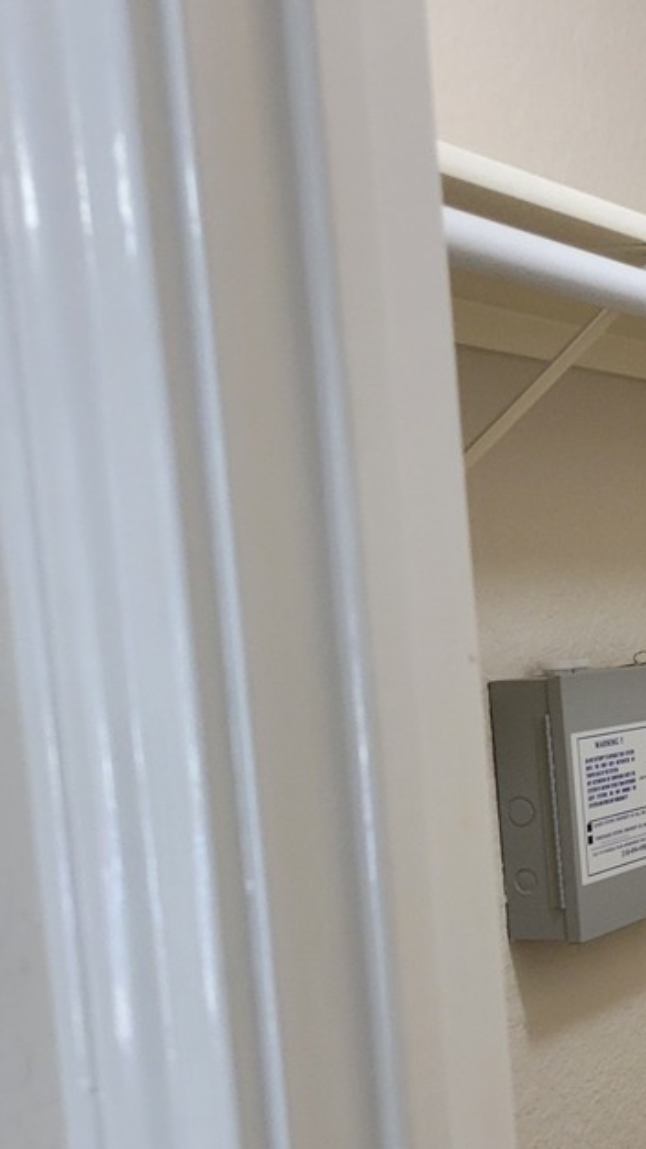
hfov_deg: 16.0
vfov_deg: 31.8
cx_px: 1127
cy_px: 853
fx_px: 1980
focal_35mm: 65
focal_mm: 5.4
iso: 200
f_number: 1.8
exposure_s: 1/60
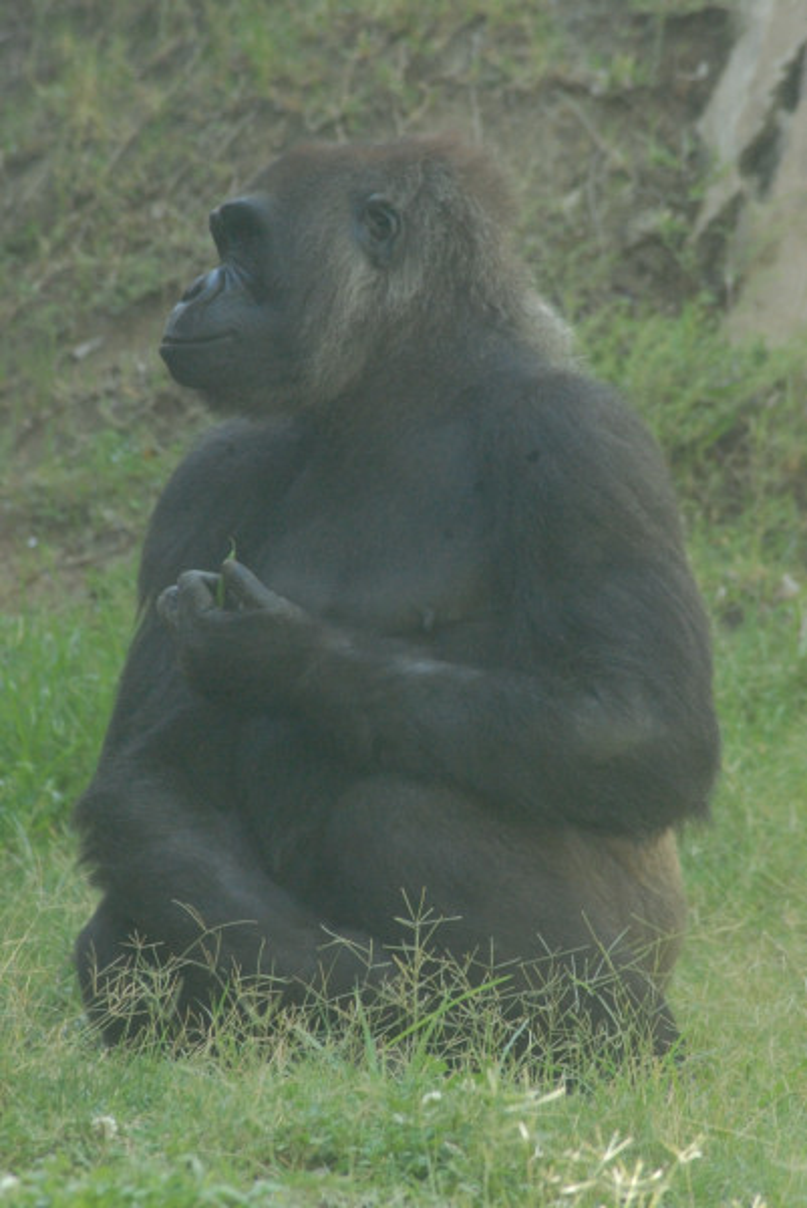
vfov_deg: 4.6
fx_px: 15104
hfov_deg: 3.1
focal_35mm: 450
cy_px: 604
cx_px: 404
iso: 1600
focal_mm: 300
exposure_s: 1/90
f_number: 13
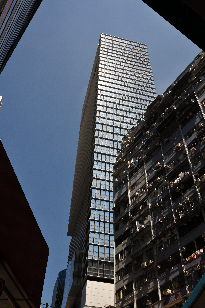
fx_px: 308
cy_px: 154
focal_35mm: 36
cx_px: 102
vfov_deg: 53.2
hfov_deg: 36.8
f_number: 10
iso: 200
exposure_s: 1/400
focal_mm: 24
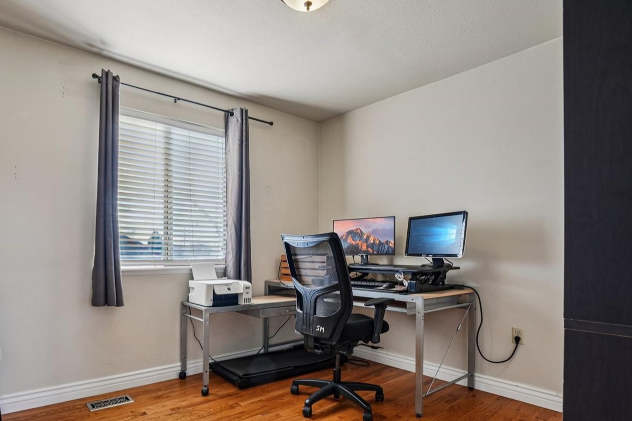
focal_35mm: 19
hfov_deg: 85.6
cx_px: 245
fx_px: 334
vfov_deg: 64.0
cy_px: 253
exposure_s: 1/25
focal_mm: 10
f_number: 9
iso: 400
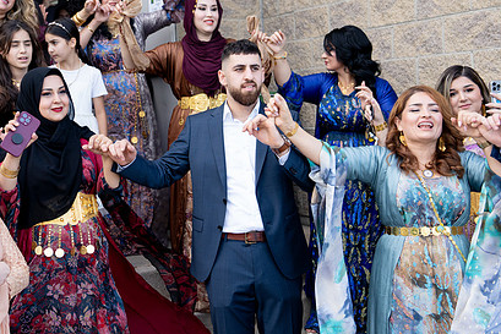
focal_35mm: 61
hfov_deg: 32.5
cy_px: 109
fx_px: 849
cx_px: 159
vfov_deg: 22.2
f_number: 2.8
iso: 800
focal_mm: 43
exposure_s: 1/1250
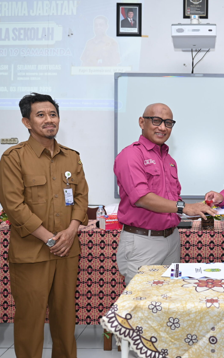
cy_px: 180
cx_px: 208
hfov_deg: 32.5
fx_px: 361
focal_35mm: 37
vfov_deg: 52.8
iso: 250
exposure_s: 1/200
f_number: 2.8
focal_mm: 24
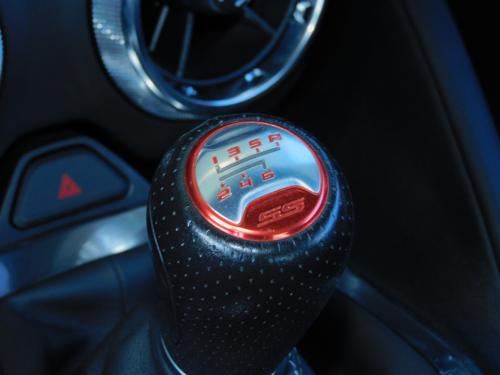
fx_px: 1517
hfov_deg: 18.7
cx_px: 250
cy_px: 188
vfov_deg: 14.1
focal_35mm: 105
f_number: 4.8
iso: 200
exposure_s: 1/60
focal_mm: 18.8
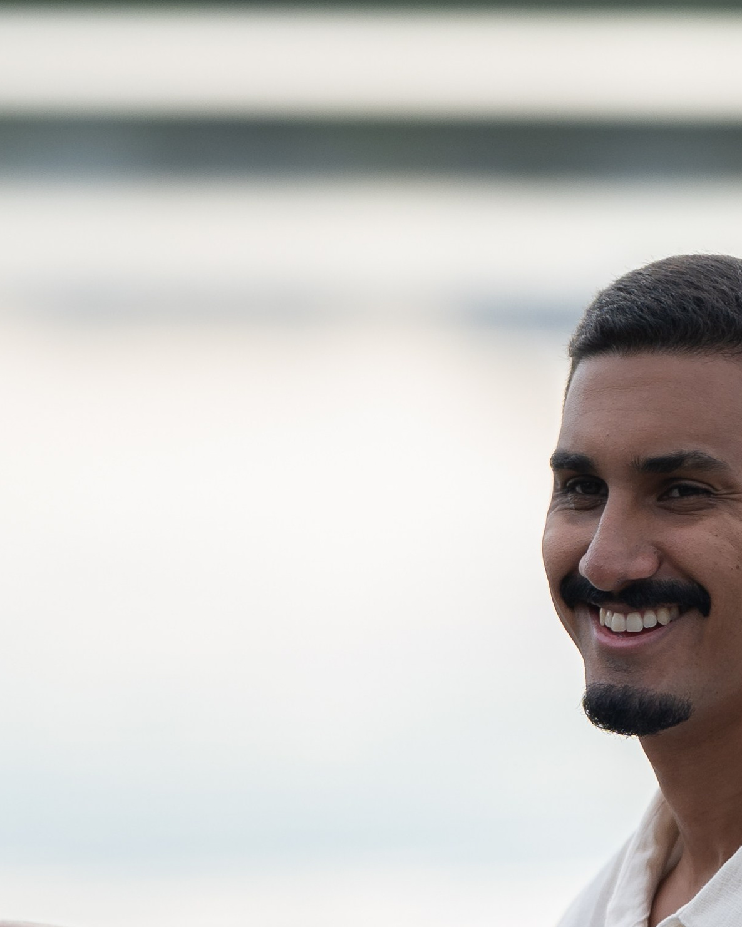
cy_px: 654
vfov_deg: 6.3
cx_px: 585
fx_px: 8481
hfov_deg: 5.0
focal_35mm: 309
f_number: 1.4
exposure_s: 1/4000
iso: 200
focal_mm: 85
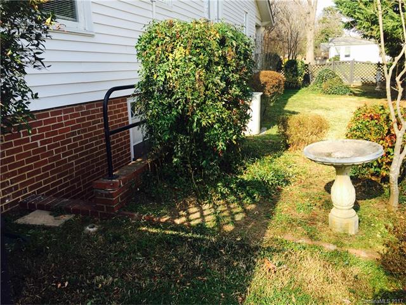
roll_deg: +0.8
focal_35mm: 29
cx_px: 203
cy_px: 152
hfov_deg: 61.7
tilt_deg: -11.9
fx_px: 340
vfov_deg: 48.2
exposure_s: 1/549
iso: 32
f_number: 2.2
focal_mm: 4.15
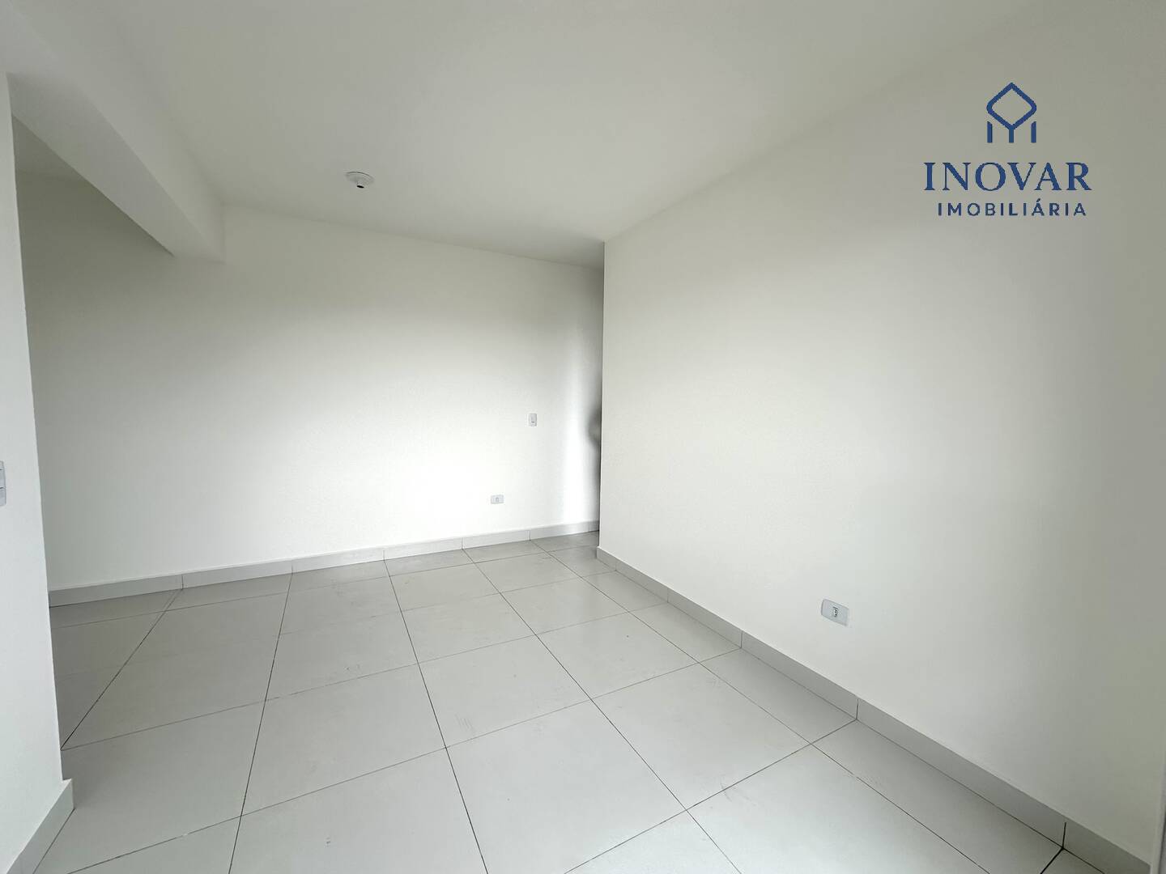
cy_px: 437
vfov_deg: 85.7
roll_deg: -2.6
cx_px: 583
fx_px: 472
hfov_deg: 102.1
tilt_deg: -4.2
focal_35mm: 14
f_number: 2.2
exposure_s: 1/192
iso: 40
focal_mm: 2.22
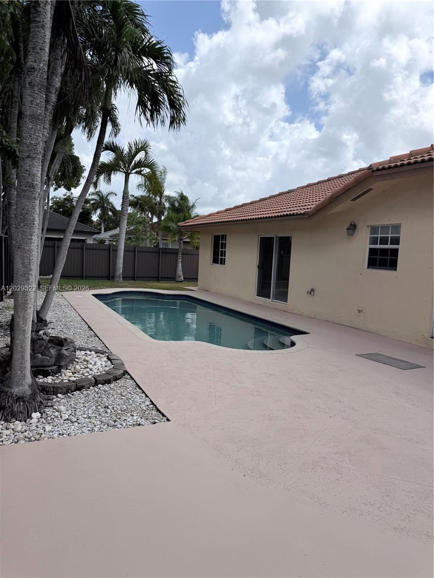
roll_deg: -3.0
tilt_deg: -4.8
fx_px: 401
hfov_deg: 56.8
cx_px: 217
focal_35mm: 24
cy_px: 289
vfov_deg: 71.6
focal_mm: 6.76
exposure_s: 1/6173
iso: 80
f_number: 1.78
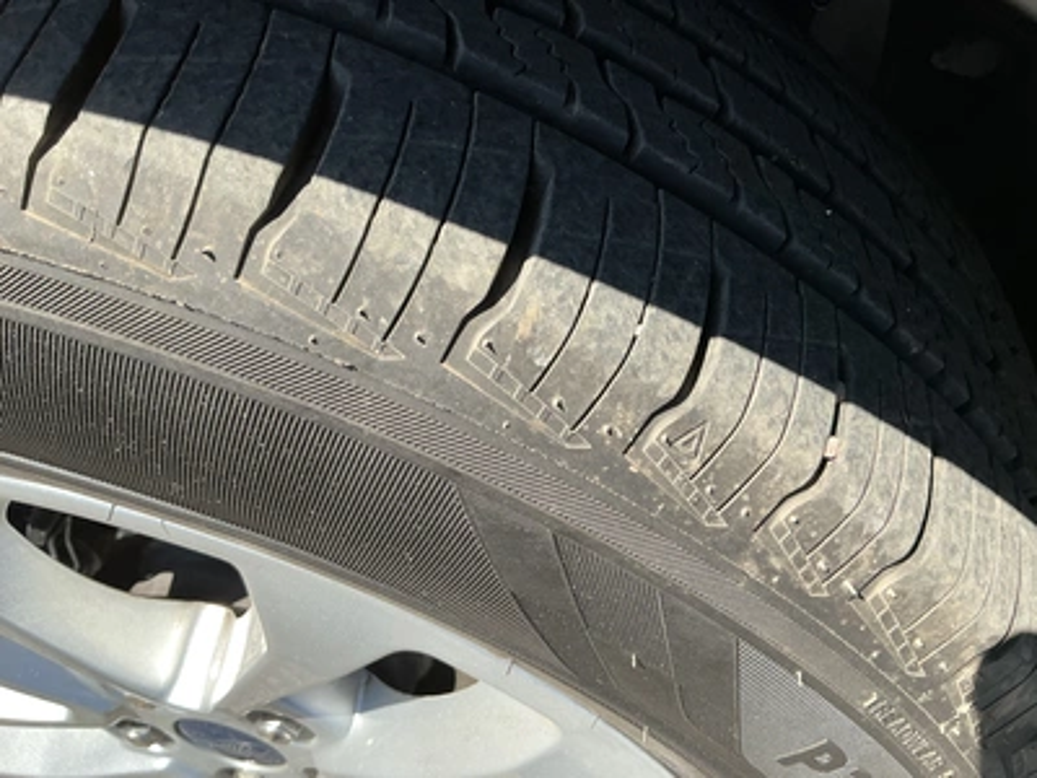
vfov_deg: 49.7
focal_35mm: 28
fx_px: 839
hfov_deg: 63.4
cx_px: 518
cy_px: 389
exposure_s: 1/524
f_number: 1.8
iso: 25
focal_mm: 3
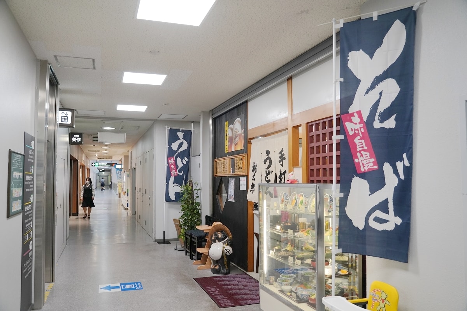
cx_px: 234
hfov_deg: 65.5
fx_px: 363
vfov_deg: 46.4
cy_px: 156
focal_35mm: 28
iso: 1600
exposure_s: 1/160
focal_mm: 28
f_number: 3.2
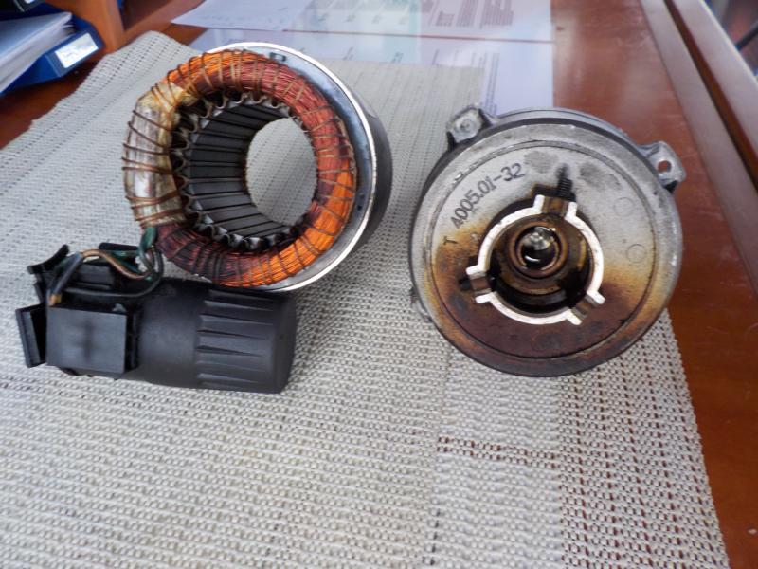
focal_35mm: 30
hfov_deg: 60.0
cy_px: 284
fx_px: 657
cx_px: 379
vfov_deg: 46.8
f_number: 3.3
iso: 125
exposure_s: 1/30
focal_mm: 4.1
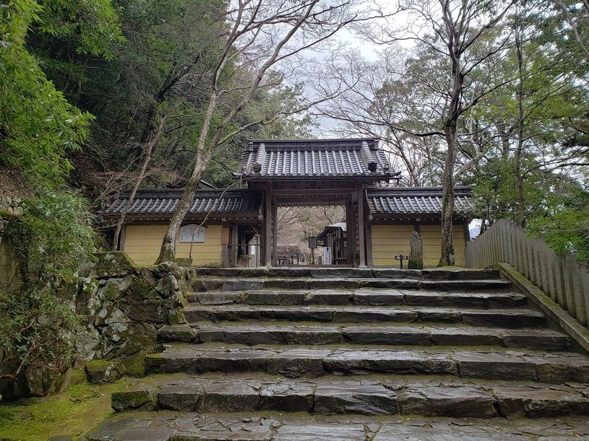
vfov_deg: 53.1
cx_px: 294
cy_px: 220
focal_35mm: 26
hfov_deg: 67.3
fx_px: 442
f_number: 2.4
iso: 50
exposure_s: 1/105
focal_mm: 4.3
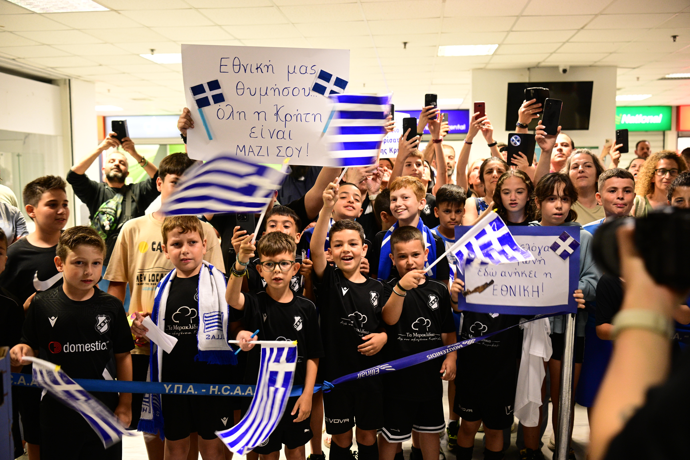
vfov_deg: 37.9
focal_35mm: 35
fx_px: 671
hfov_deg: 54.4
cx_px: 345
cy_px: 230
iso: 2000
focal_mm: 35
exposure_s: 1/50
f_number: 2.8
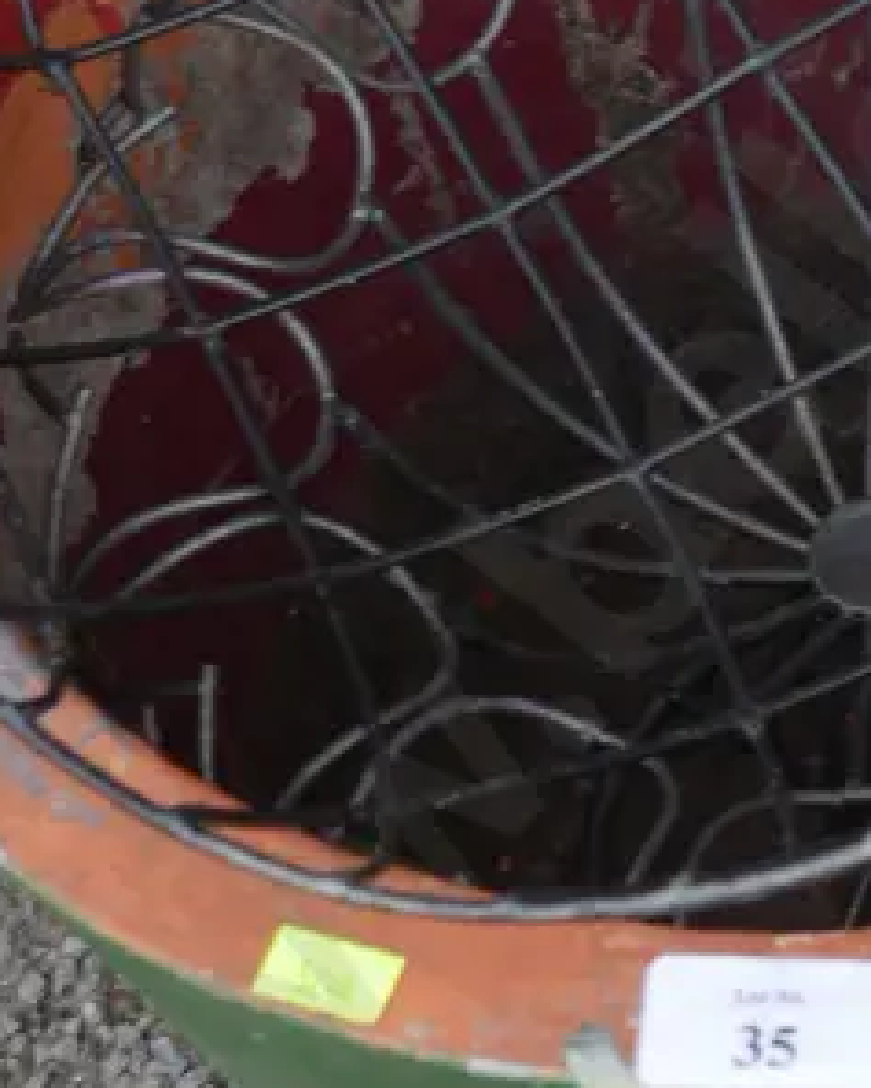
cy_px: -173
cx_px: 1169
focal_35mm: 142
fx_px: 4573
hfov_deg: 10.6
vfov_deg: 13.2
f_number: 4.6
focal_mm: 21
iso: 320
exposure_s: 1/60
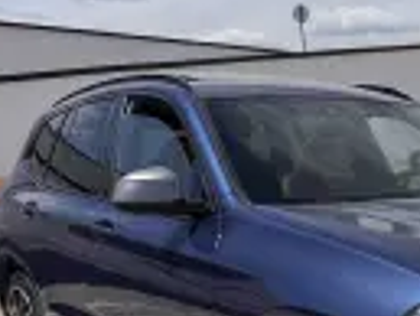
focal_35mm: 67
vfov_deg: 21.2
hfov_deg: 27.1
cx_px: 433
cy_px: 313
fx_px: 814
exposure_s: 1/7092
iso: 80
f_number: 1.78
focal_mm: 6.76
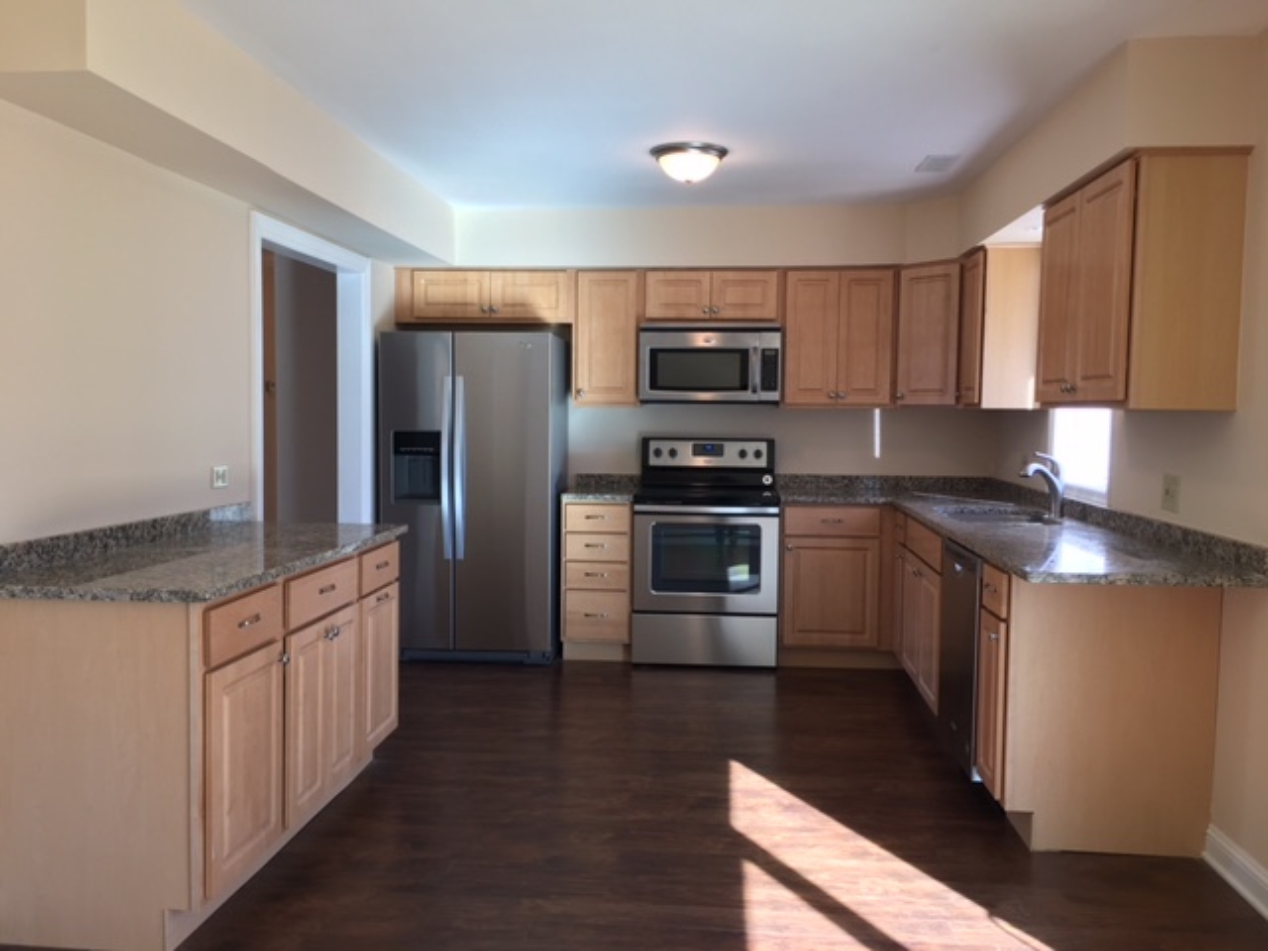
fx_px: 1062
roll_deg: -0.5
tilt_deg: -2.8
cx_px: 634
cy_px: 476
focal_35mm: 29
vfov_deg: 48.2
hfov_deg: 61.7
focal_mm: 4.15
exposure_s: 1/40
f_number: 2.2
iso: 25
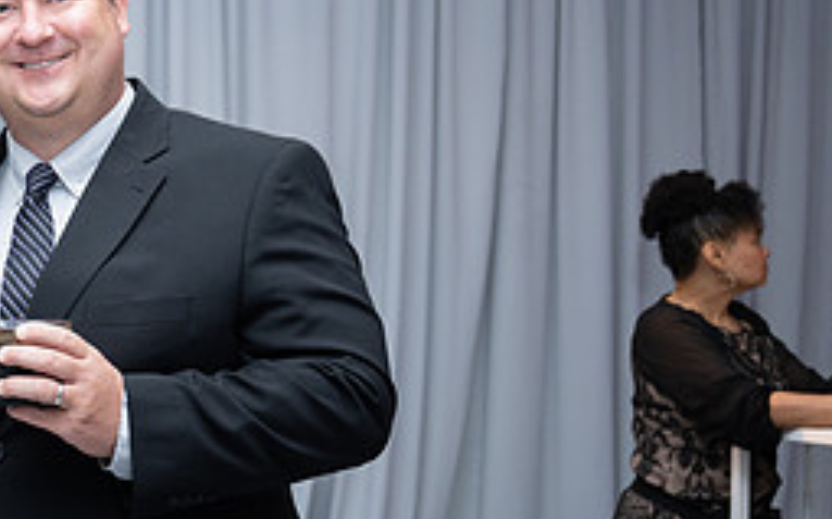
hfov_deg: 26.3
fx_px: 1654
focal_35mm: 73
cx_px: -52
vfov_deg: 17.7
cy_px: 416
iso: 1000
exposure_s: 1/200
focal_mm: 31.5
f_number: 2.8
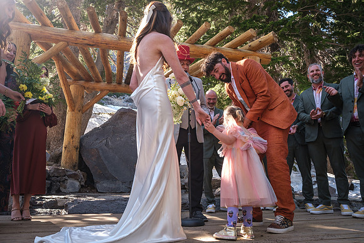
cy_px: 122
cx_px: 182
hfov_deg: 67.4
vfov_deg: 48.0
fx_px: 273
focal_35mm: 27
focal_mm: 18
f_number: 3.6
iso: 250
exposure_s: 1/210
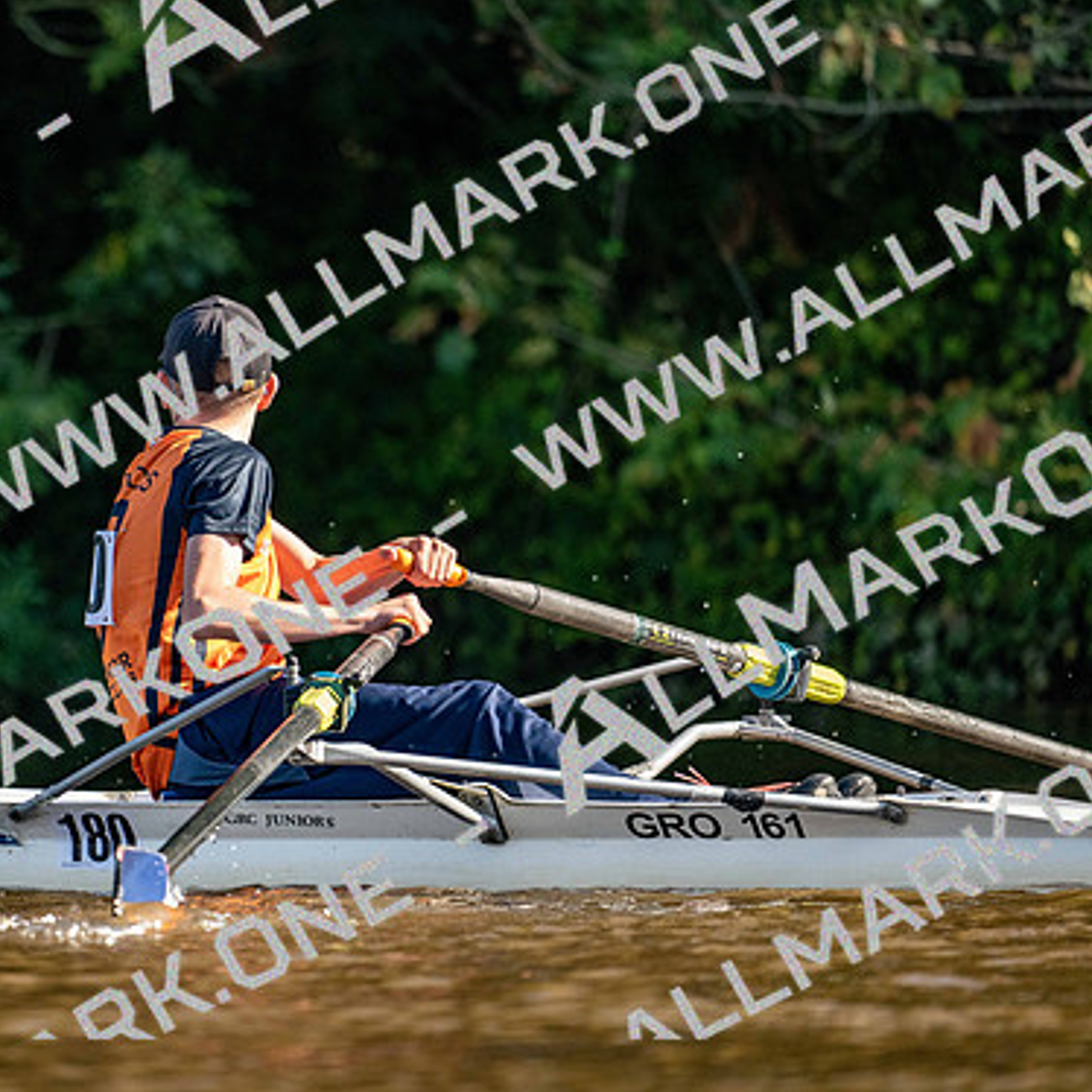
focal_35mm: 528
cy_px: 539
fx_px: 18845
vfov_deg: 3.3
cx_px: 301
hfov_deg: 3.3
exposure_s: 1/3200
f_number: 4.5
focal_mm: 400
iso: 1600
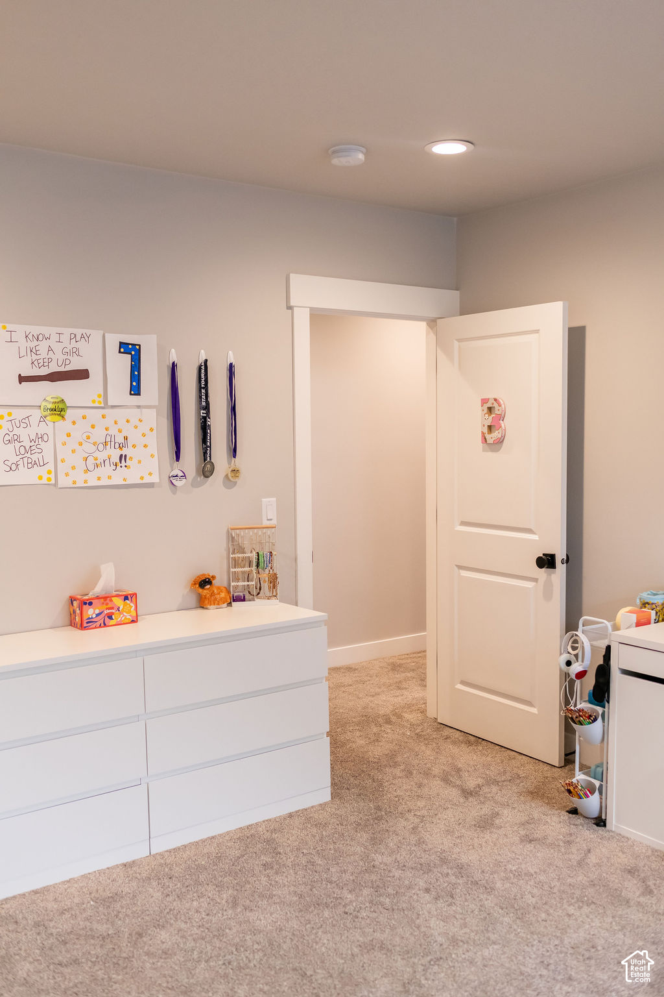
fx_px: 968
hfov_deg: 37.9
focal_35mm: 35
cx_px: 332
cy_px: 498
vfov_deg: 54.4
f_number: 3.2
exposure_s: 1/250
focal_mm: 35
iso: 1600
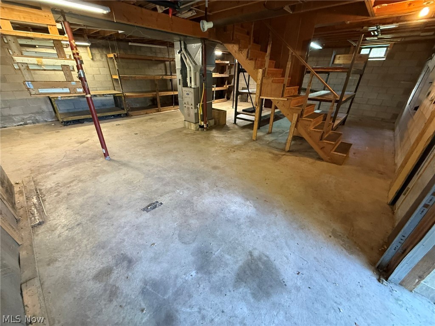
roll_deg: -0.5
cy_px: 163
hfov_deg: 102.1
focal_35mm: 14
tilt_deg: -26.3
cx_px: 218
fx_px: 176
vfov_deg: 85.7
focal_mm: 2.22
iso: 500
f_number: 2.2
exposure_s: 1/60
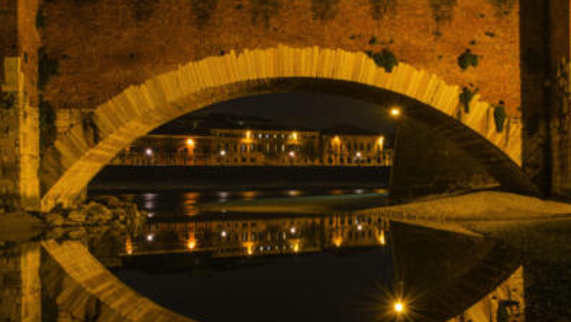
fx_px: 934
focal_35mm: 62
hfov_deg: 34.0
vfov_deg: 19.5
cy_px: 170
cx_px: 291
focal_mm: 31
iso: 200
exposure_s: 30
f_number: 22
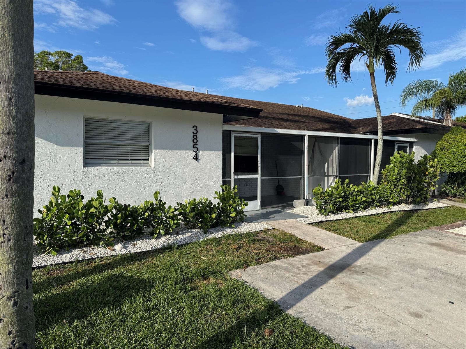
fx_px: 323
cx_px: 233
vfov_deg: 56.8
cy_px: 174
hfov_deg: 71.6
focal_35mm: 24
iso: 80
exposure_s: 1/3802
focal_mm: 6.76
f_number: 1.78
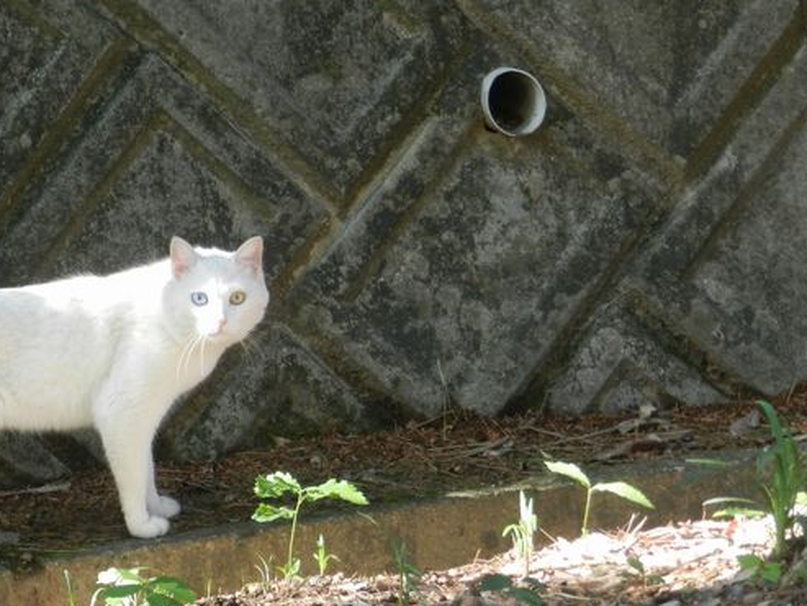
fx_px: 5293
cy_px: 391
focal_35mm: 227
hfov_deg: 8.7
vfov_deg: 6.5
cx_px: 277
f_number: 5.3
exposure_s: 1/40
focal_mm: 28.4
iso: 400
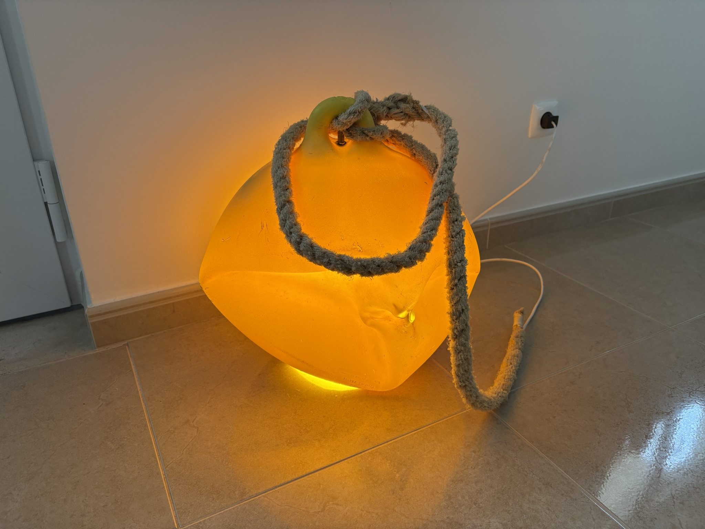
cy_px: 264
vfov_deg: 53.1
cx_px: 352
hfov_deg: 67.3
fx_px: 530
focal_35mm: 26
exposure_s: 1/122
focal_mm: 5.96
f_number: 1.6
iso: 100
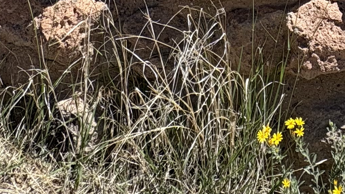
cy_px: -264
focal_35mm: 60
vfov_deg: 14.2
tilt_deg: +7.1
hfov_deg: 32.1
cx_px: 346
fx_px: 549
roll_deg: -0.2
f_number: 2.2
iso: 40
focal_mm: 2.22
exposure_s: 1/1370
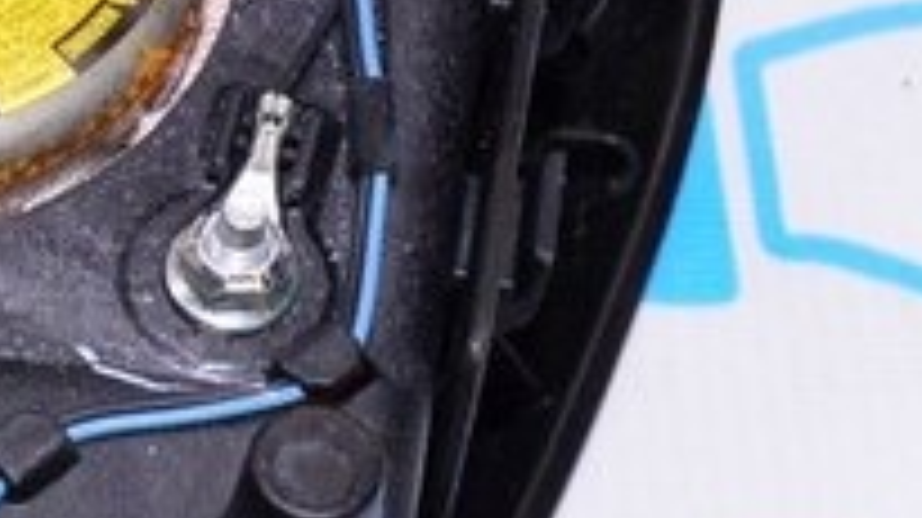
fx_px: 3836
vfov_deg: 7.7
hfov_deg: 13.5
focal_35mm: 157
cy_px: 70
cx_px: -36
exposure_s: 1/125
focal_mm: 20
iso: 1600
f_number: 8
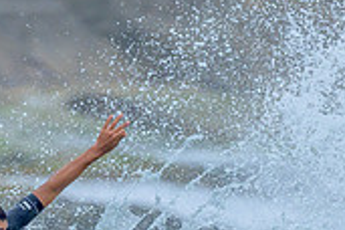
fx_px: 31105
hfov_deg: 0.6
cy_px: 400
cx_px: 44
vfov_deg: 0.4
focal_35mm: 3246
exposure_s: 1/3200
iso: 800
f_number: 6.3
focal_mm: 800
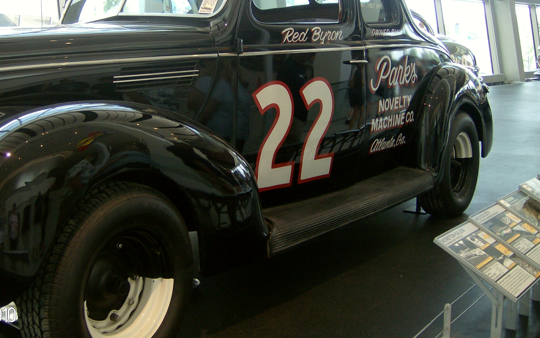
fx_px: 677
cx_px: 223
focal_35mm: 46
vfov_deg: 27.9
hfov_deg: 43.3
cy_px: 123
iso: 100
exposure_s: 1/83.2
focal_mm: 6
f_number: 2.8
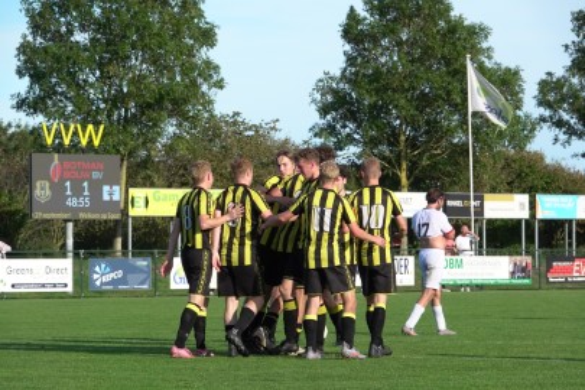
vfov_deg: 7.5
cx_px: 292
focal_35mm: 184
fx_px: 2990
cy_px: 195
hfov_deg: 11.2
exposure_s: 1/1600
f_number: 5.6
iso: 500
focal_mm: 67.46
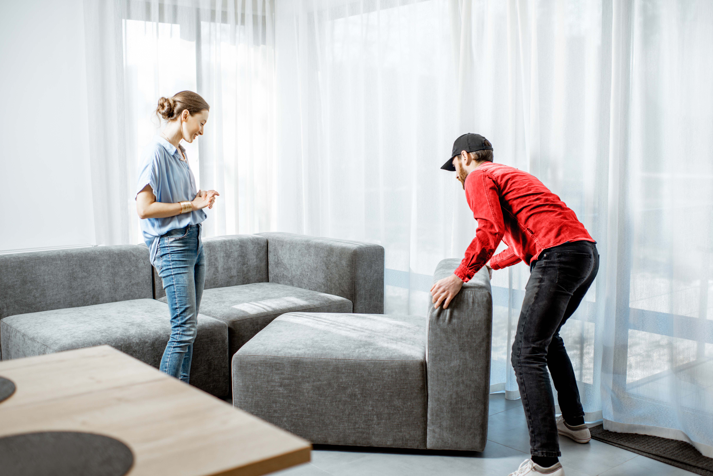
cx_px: 367
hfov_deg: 49.5
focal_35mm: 39
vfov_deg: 34.2
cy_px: 245
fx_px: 773
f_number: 2.2
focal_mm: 35
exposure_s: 1/200
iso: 160
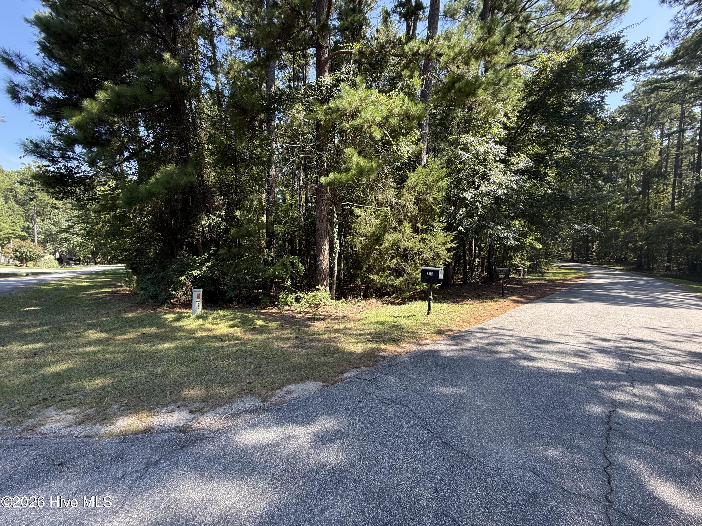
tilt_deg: -3.9
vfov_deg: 85.7
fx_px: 284
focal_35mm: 14
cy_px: 263
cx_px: 351
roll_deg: -0.3
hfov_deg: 102.1
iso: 50
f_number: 2.2
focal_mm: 2.22
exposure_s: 1/228
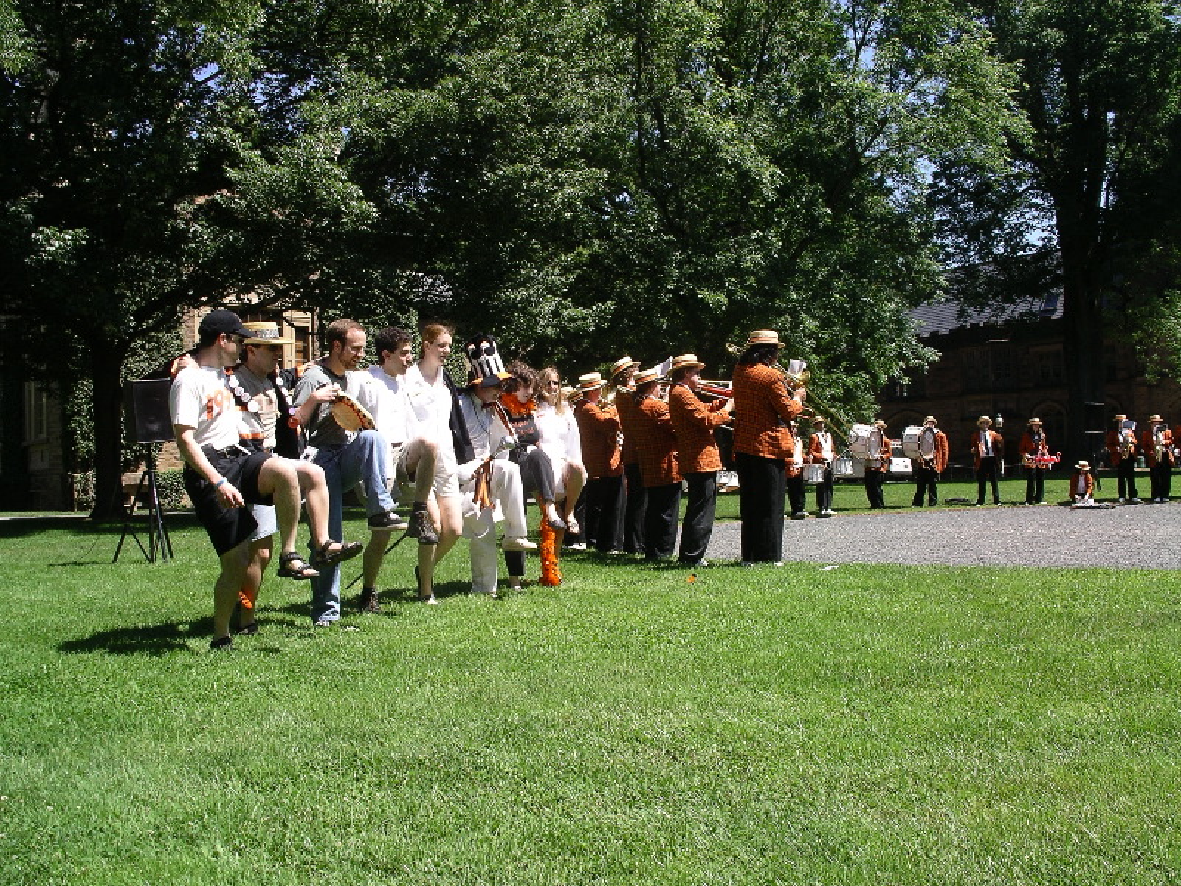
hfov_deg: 50.1
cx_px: 590
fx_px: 1262
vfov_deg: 38.7
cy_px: 443
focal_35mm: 37
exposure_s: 1/263
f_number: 5
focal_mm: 7.8
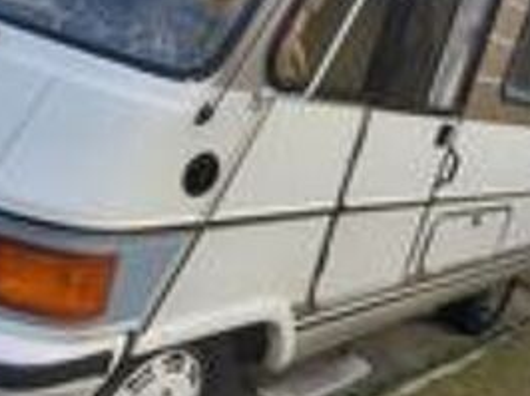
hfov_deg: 40.0
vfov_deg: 30.8
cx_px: 353
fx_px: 719
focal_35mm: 47
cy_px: 173
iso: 50
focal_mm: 4.3
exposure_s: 1/342
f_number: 2.4
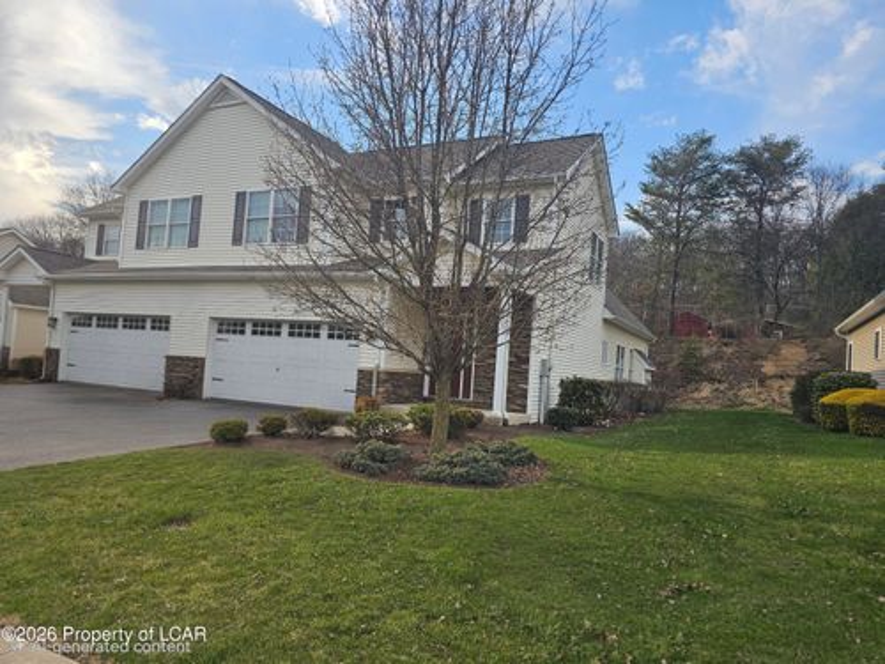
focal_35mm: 23
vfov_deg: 58.9
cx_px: 442
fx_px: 588
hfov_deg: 73.9
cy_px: 332
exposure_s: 1/556
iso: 16
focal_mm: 6.3
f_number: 1.7
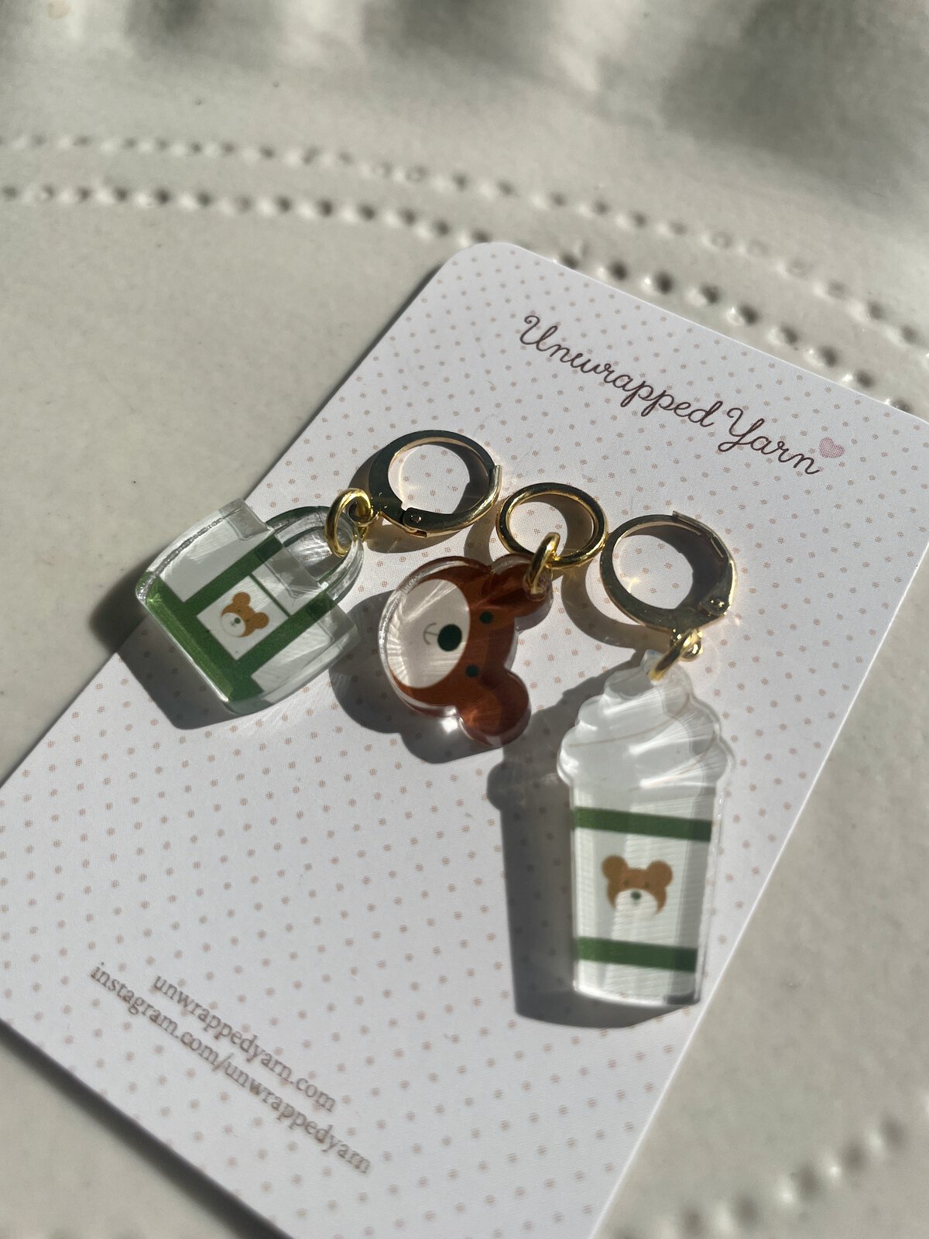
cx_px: 464
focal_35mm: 26
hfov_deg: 53.1
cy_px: 620
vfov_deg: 67.3
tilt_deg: -63.9
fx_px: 930
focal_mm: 4.2
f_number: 1.6
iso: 32
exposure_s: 1/4831
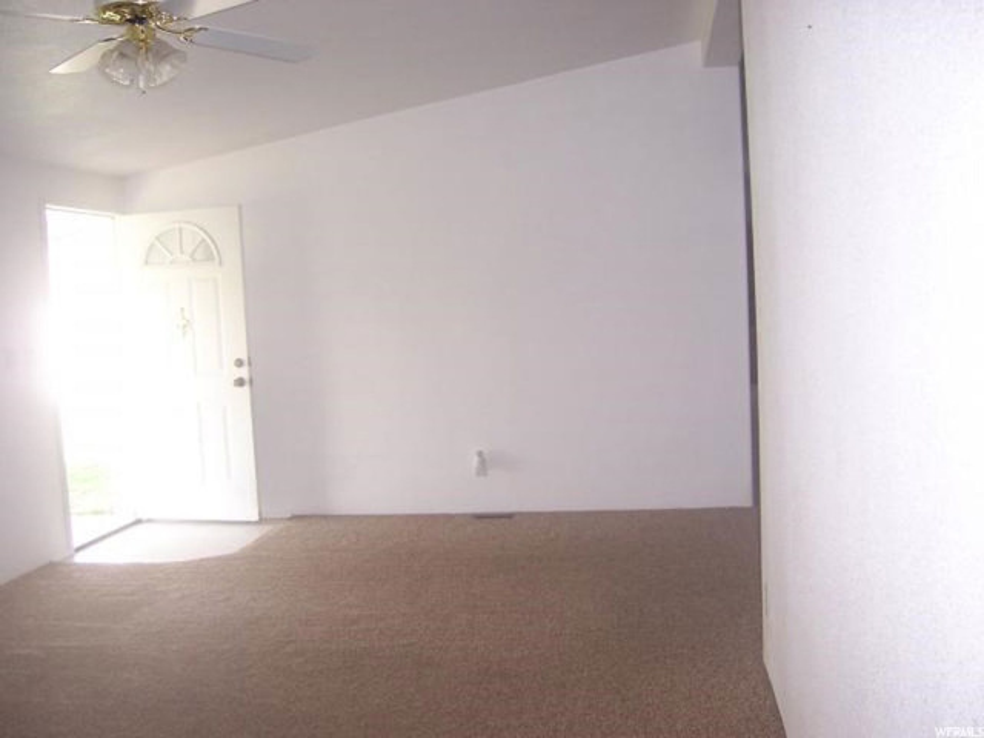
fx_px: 1023
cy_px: 369
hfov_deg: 51.4
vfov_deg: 39.7
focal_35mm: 36
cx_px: 492
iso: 125
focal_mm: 6.2
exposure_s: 1/60
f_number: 2.8
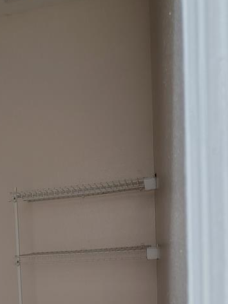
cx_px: -28
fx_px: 536
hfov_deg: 22.6
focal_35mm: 61
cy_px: 316
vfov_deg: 29.2
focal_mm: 5.56
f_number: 1.8
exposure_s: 1/40
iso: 1336
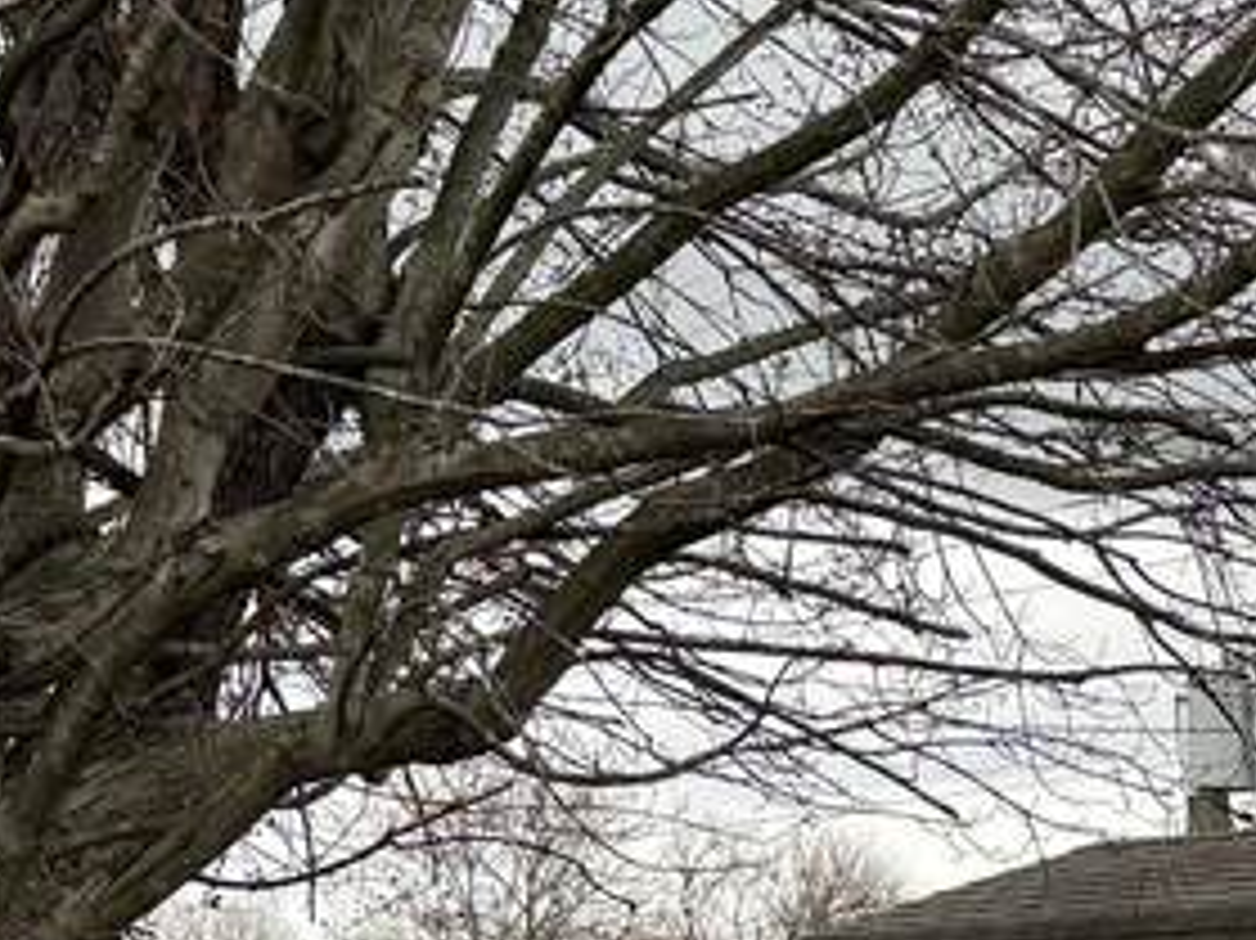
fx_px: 3990
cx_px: 1913
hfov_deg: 16.3
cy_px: 1349
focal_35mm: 110
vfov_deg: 12.8
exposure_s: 1/499
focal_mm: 6.86
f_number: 1.78
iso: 80
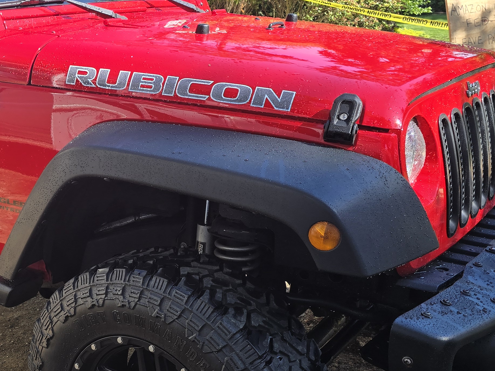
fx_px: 715
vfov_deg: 29.1
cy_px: 216
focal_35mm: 50
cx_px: 31
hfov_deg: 35.5
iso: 12
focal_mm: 6.3
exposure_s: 1/317
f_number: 1.7
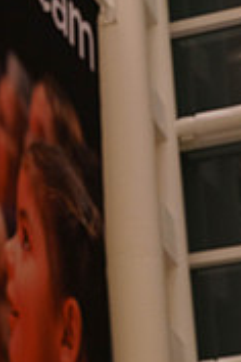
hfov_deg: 8.6
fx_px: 1586
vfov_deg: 13.0
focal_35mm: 158
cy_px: 270
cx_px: 6
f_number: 3.2
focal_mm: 62
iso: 3200
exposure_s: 1/200
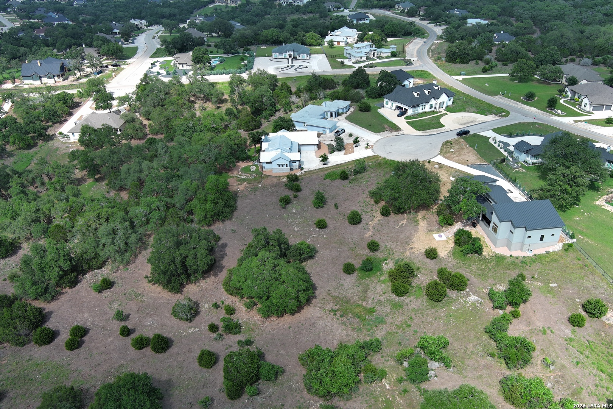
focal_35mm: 29
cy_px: 204
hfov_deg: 63.7
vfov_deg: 45.0
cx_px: 306
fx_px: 494
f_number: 2.8
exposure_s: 1/835
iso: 100
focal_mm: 10.57
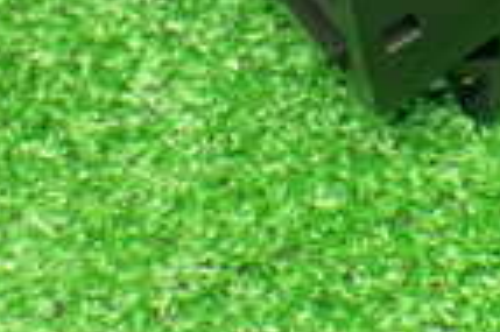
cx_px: 500
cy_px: -262
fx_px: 1817
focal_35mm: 131
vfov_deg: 9.9
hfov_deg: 15.4
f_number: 2.3
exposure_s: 1/80
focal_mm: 5.4
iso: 800
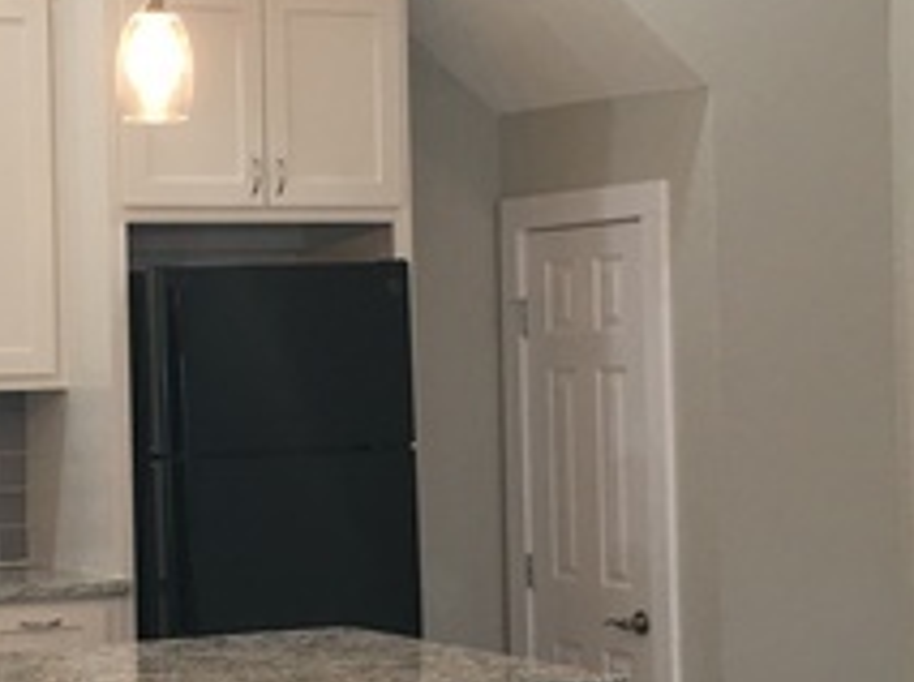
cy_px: 390
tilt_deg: +1.0
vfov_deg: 16.2
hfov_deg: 21.3
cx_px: 182
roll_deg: +1.0
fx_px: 2399
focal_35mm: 91
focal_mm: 4.15
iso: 25
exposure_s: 1/15
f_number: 2.2
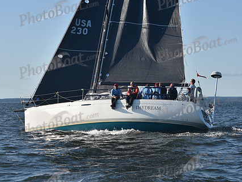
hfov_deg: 17.6
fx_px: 783
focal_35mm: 112
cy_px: 85
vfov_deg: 13.2
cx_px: 128
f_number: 6.3
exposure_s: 1/640
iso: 250
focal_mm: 86
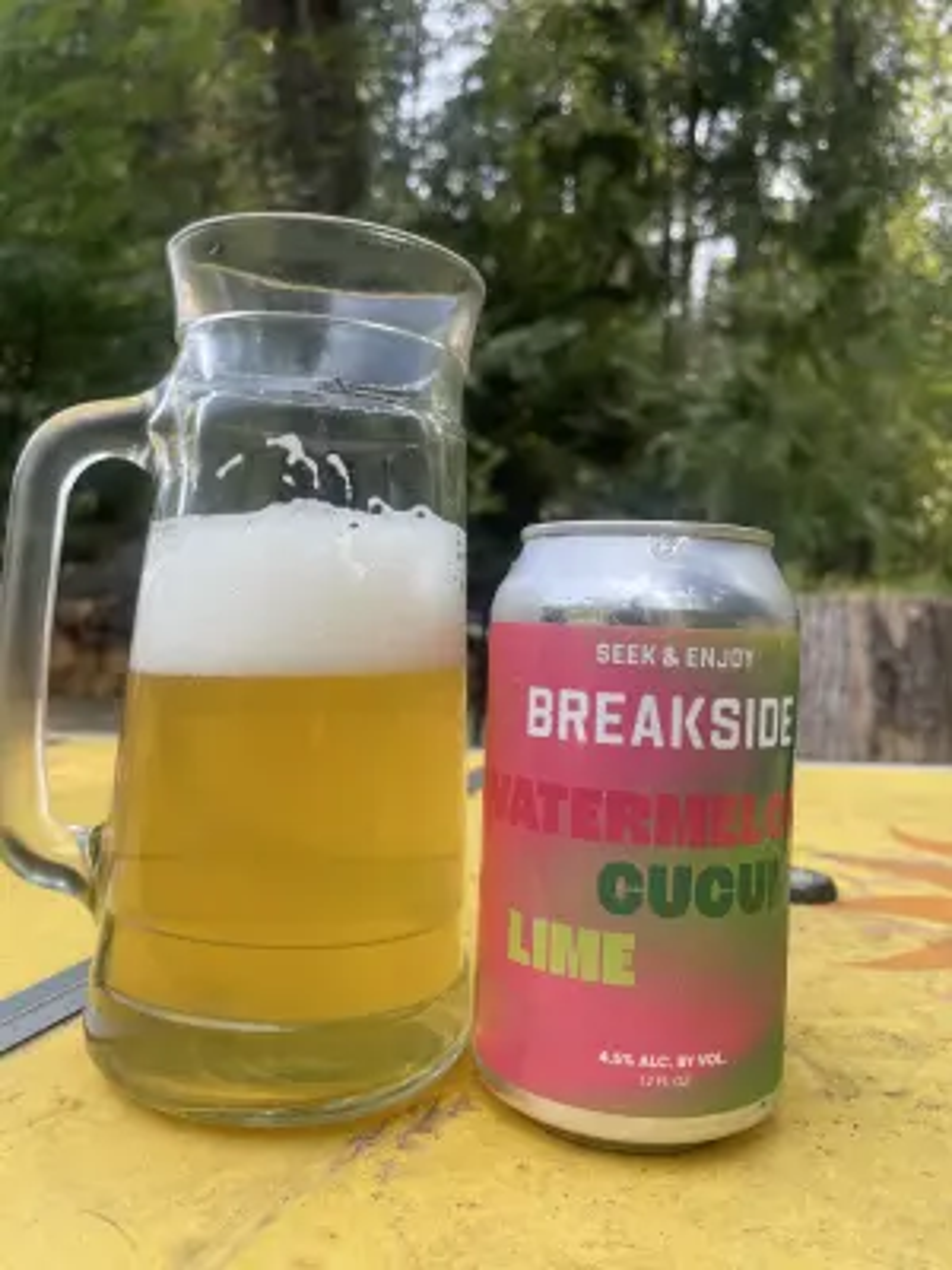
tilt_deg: +0.7
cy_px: 635
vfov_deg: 67.3
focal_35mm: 26
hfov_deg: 53.1
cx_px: 476
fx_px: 953
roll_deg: +1.7
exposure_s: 1/540
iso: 32
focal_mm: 4.2
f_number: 1.6
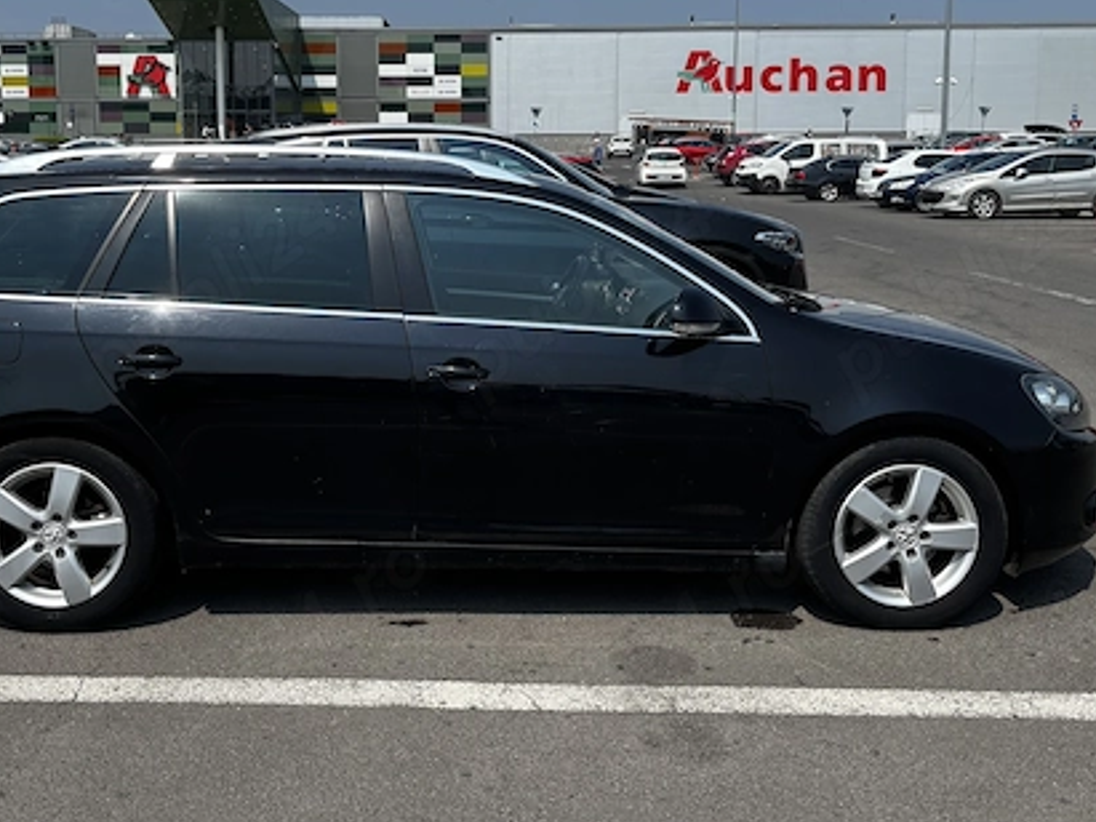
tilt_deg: -5.8
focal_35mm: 38
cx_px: 443
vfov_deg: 37.4
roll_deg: +0.9
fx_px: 1203
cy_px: 288
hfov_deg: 48.7
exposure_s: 1/3413
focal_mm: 5.96
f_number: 1.6
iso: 50
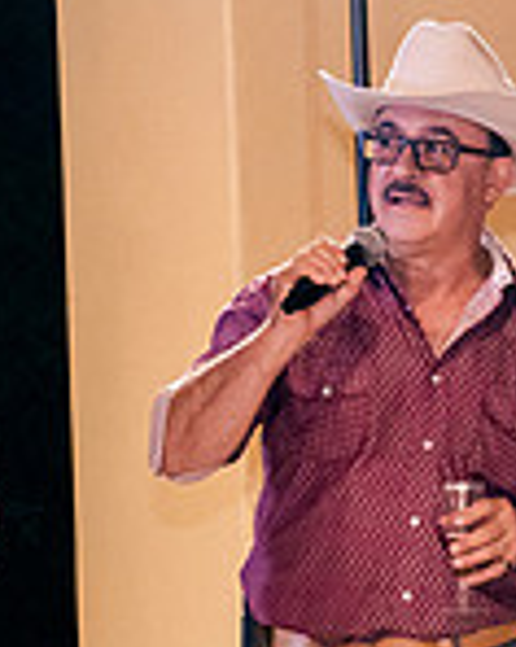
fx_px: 5146
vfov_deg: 7.1
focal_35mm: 269
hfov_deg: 5.7
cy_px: 767
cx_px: 682
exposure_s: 1/200
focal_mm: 49
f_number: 2.8
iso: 3200
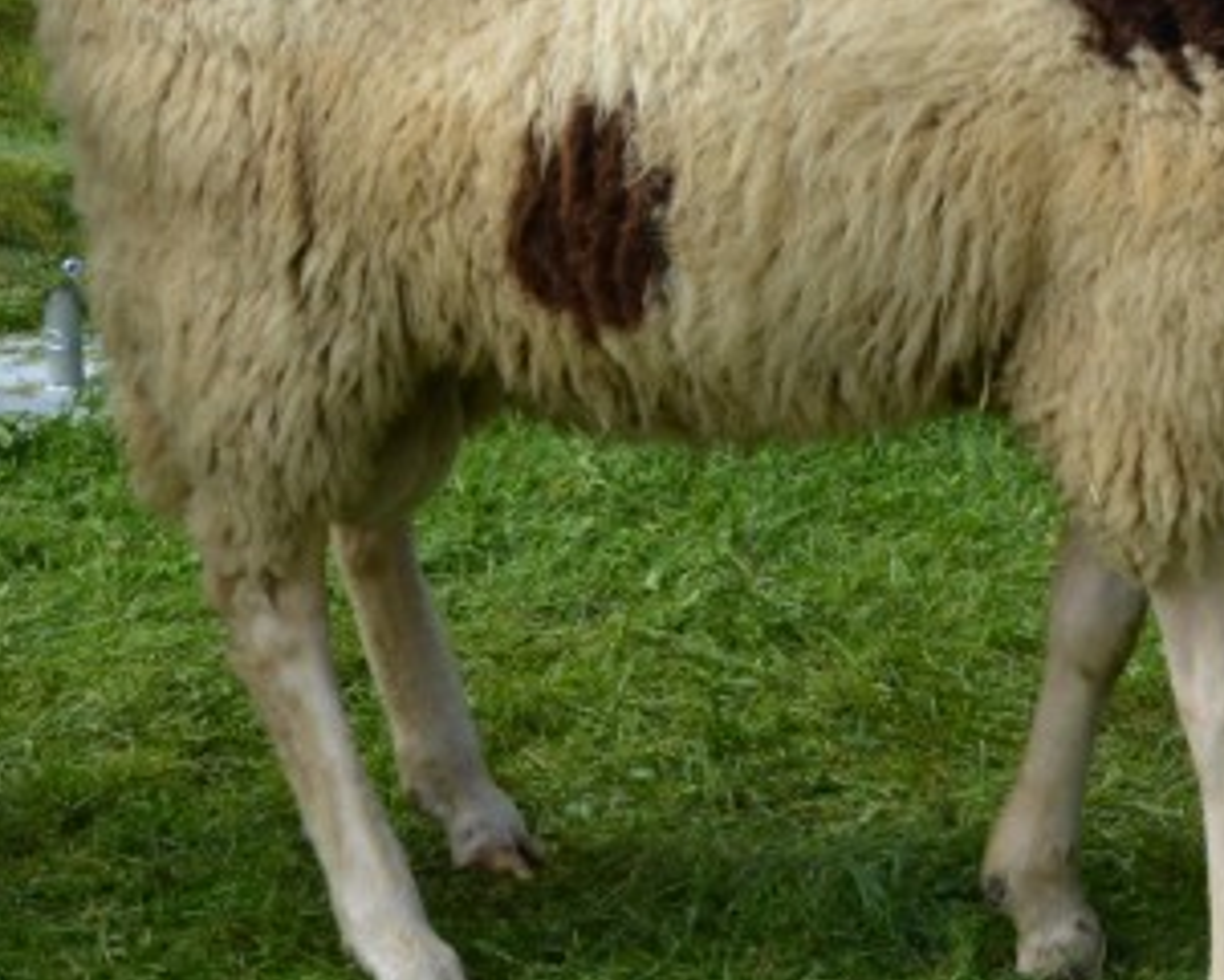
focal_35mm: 140
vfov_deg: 10.7
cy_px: -431
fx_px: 5073
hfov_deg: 13.5
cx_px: -24
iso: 200
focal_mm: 26
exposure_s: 1/200
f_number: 8
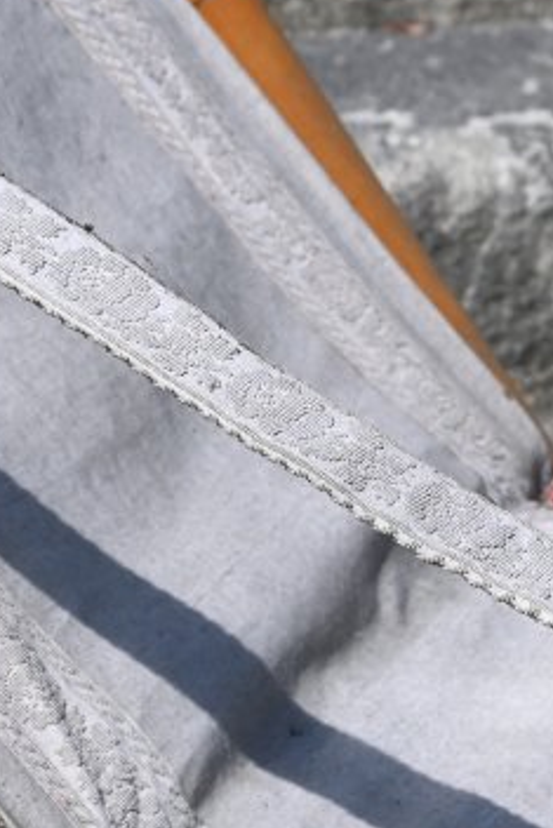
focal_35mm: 146
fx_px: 3350
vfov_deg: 13.5
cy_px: 1150
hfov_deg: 9.4
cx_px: 457
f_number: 7.1
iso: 100
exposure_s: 1/400
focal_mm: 28.5
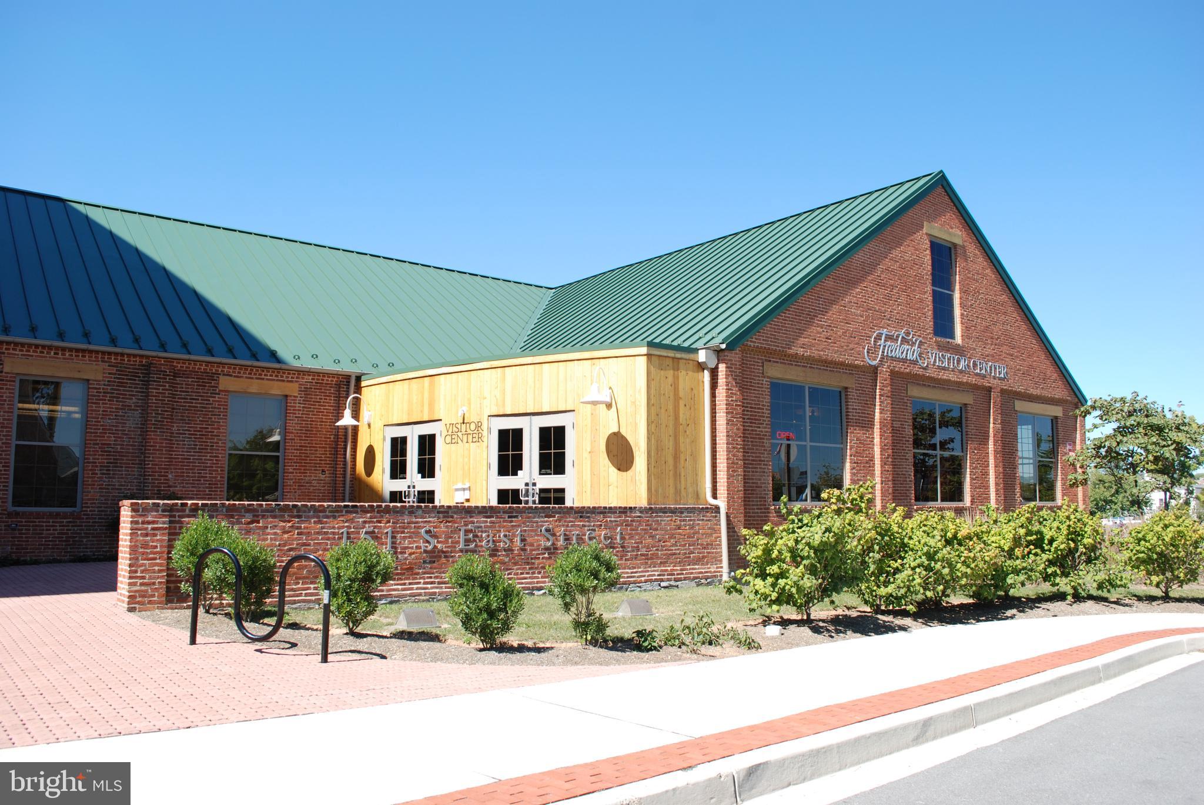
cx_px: 602
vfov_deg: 48.0
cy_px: 402
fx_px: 904
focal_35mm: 27
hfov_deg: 67.3
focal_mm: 18
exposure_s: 1/200
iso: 100
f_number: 7.1
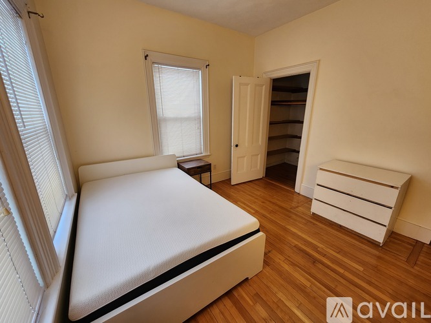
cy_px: 162
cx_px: 216
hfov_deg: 106.2
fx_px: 162
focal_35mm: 13
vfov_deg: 89.9
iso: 250
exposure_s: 1/60
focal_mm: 2.2
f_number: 2.2
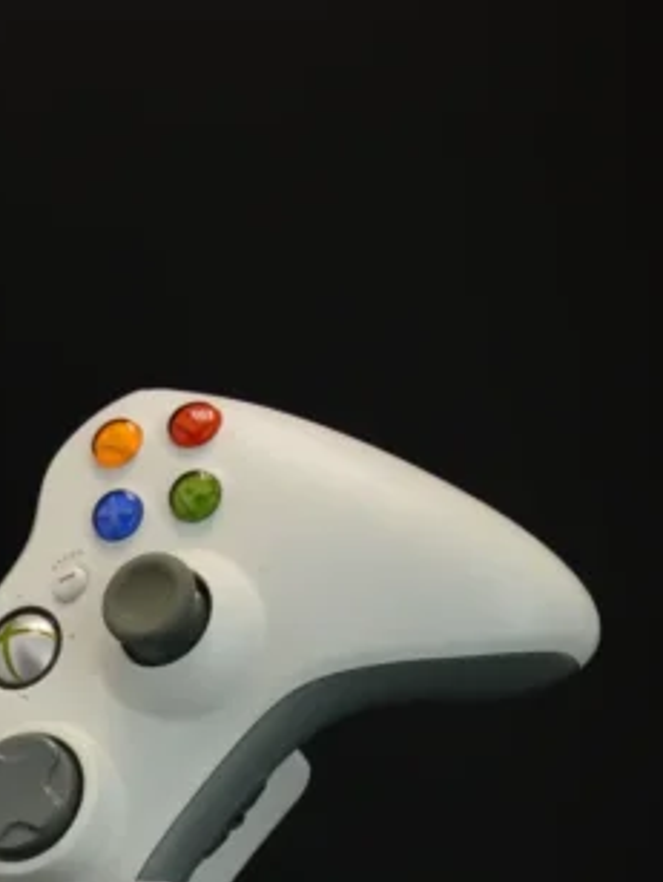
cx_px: 224
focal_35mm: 105
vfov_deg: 17.4
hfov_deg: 14.0
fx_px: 2686
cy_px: 1172
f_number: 5.6
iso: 400
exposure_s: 1/125
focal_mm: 25
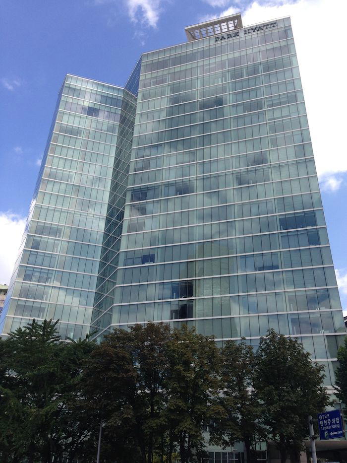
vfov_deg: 55.3
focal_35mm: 33
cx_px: 174
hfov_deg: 43.0
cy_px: 232
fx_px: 441
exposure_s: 1/847
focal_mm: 4.12
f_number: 2.4
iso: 50
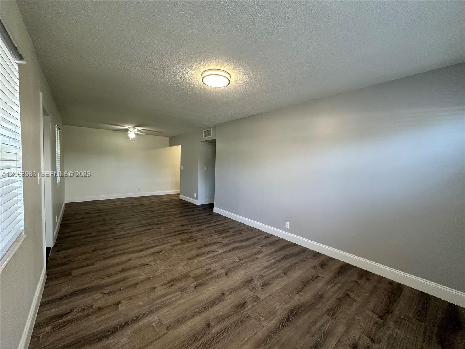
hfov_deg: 102.1
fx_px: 188
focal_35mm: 14
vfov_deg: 85.7
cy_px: 174
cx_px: 232
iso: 250
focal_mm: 2.22
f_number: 2.2
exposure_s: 1/120
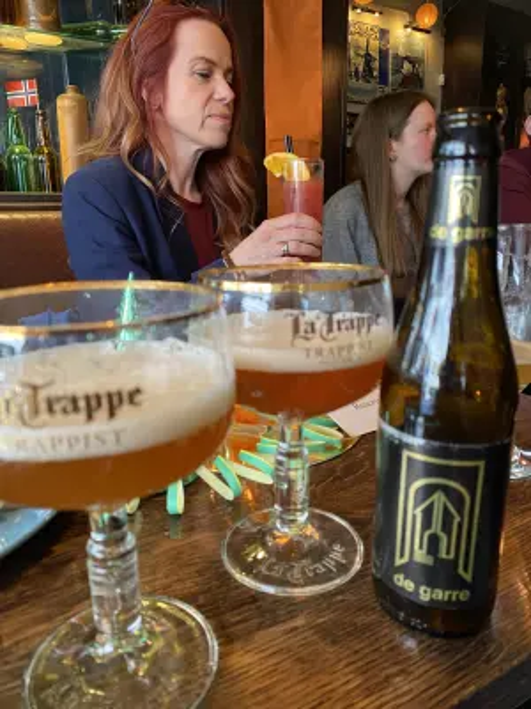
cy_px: 354
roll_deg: +0.9
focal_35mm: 26
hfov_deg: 53.1
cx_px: 266
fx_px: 532
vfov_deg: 67.3
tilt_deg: -13.5
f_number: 1.8
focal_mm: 4.25
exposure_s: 1/60
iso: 250
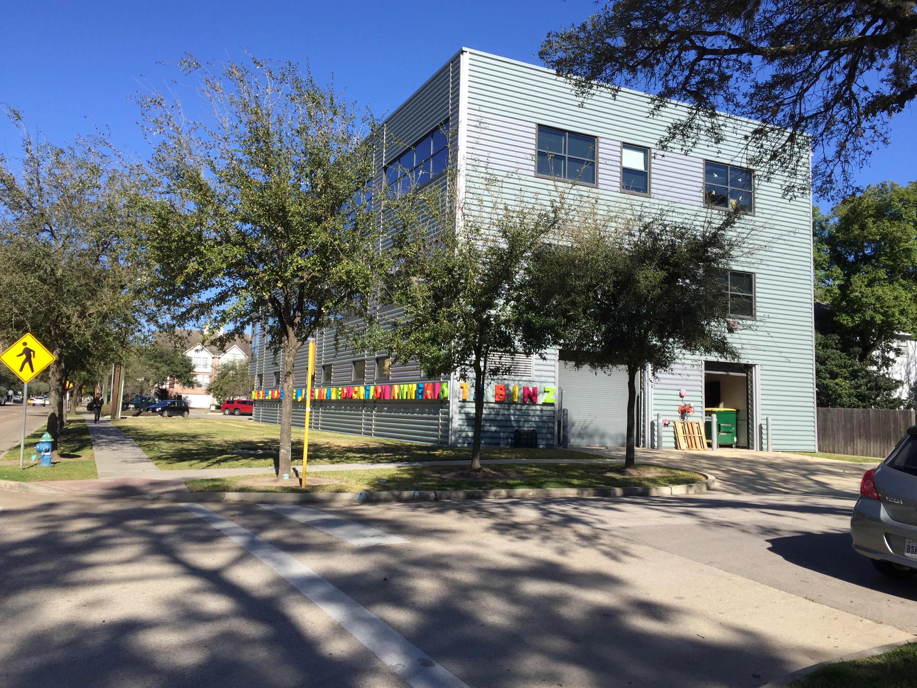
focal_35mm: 29
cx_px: 458
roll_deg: -1.2
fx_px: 768
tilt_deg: +6.8
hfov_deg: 61.7
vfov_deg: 48.2
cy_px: 344
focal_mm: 4.15
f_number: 2.2
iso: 32
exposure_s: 1/1522
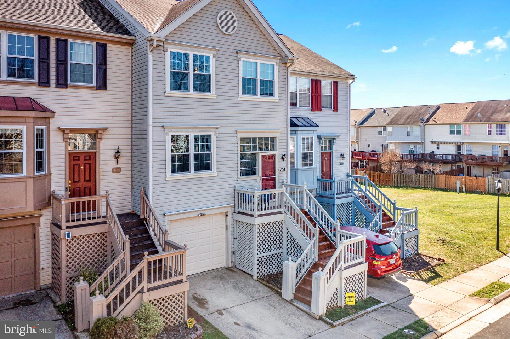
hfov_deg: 65.5
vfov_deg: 46.4
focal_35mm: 28
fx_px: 397
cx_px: 255
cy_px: 170
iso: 100
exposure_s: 1/200
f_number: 4
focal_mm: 10.26
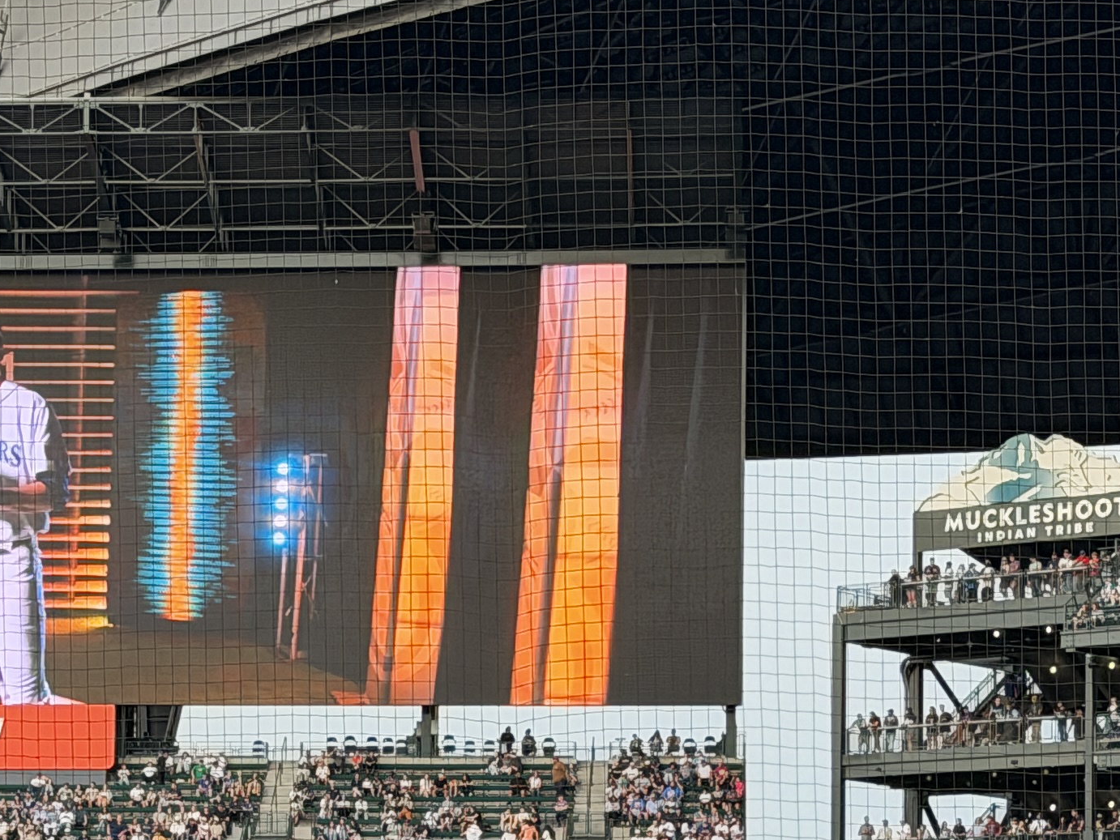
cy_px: 999
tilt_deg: +2.2
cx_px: 314
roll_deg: -0.6
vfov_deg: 10.4
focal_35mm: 140
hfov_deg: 14.1
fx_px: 4530
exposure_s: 1/264
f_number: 1.78
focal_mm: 6.76
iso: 64
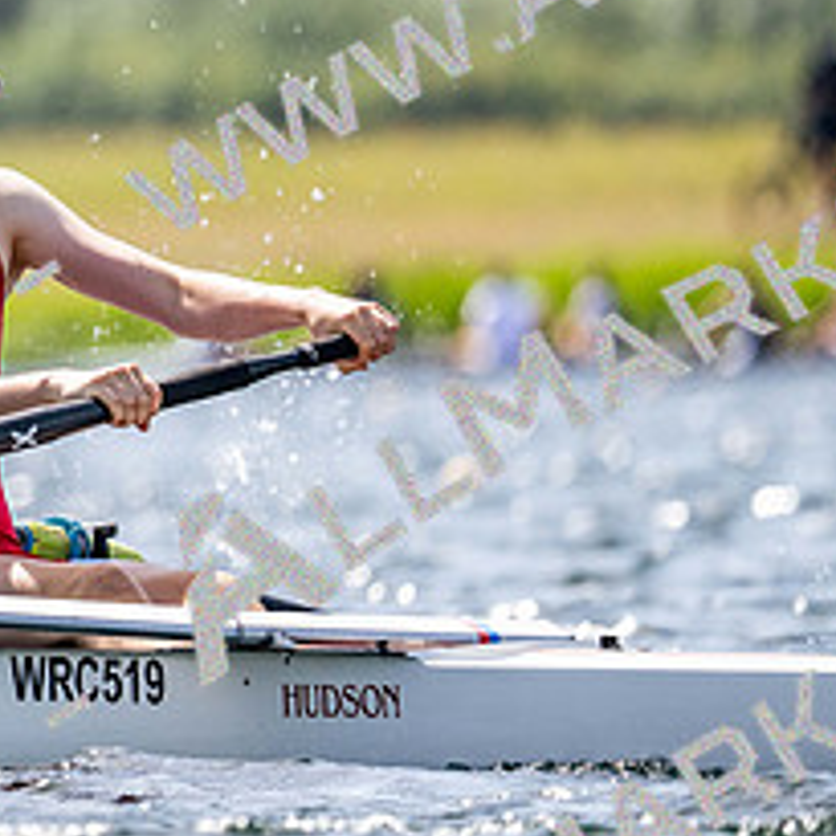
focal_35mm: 960
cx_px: -171
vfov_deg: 1.8
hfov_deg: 1.8
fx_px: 26230
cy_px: 300
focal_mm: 400
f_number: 4.5
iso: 250
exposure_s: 1/2500
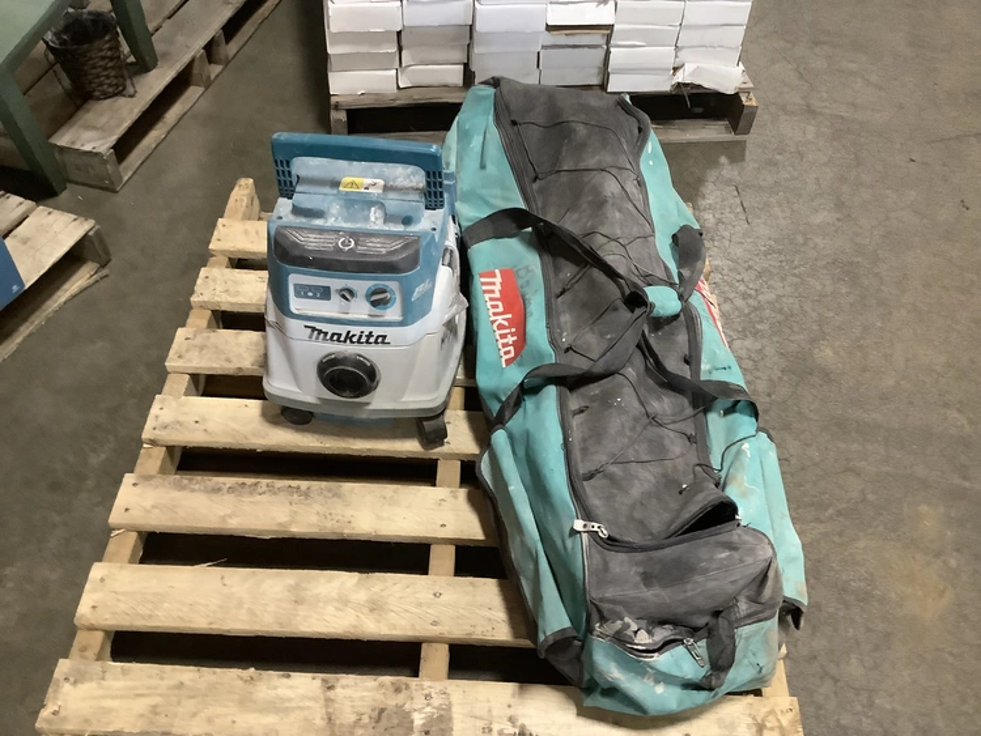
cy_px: 368
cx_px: 490
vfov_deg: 45.5
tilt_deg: -48.9
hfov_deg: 58.3
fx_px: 879
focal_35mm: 31
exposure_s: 1/30
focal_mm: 3.3
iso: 400
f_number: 2.4
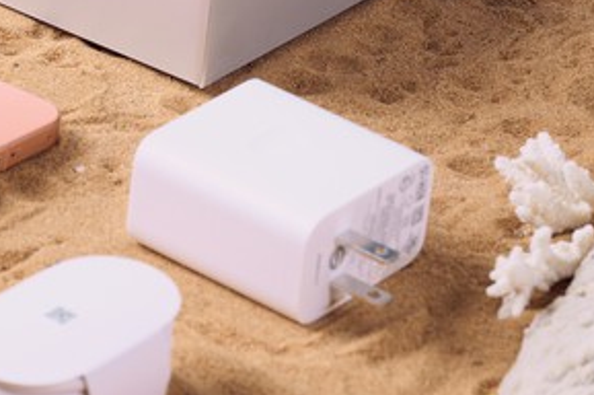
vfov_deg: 4.7
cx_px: -107
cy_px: -14
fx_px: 4763
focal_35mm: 289
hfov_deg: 7.1
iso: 200
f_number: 11
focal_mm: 100
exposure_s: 1/160
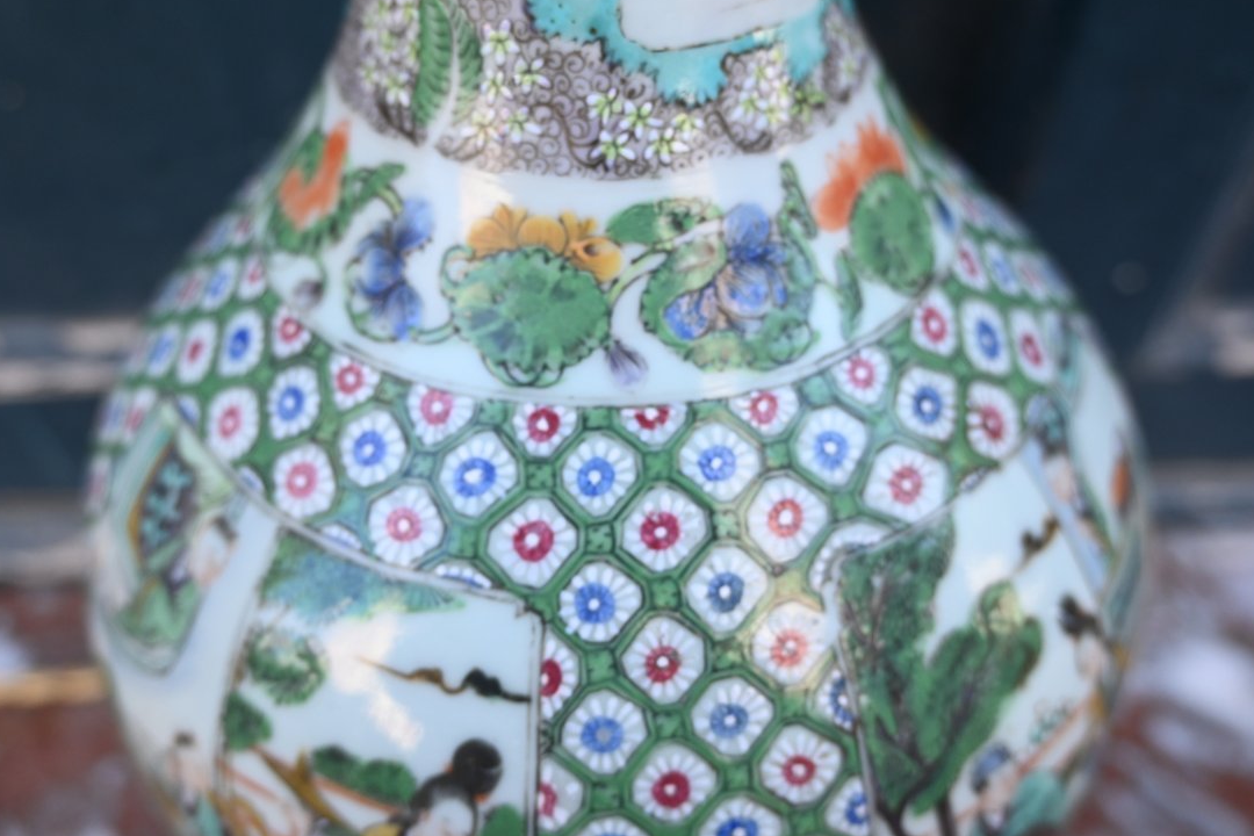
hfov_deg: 47.6
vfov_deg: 32.7
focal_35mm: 41
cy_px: 382
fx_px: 1422
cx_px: 592
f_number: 4
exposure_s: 1/250
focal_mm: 24.5
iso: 360
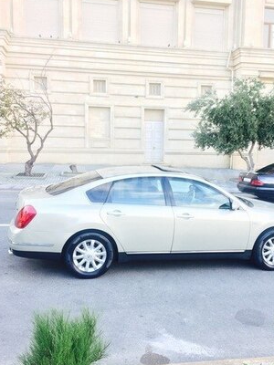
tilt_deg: -7.7
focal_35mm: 36
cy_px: 184
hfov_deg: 39.5
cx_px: 161
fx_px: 380
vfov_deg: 51.4
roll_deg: +0.8
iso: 32
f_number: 2.2
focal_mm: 4.15
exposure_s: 1/107
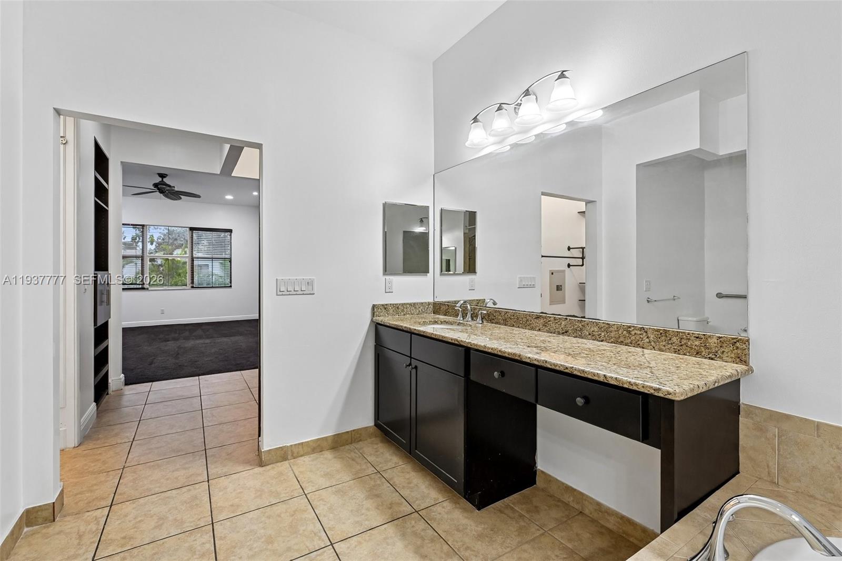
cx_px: 421
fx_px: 374
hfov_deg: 96.7
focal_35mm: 16
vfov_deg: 73.7
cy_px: 280
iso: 280
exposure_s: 1/15
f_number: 8
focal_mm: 16
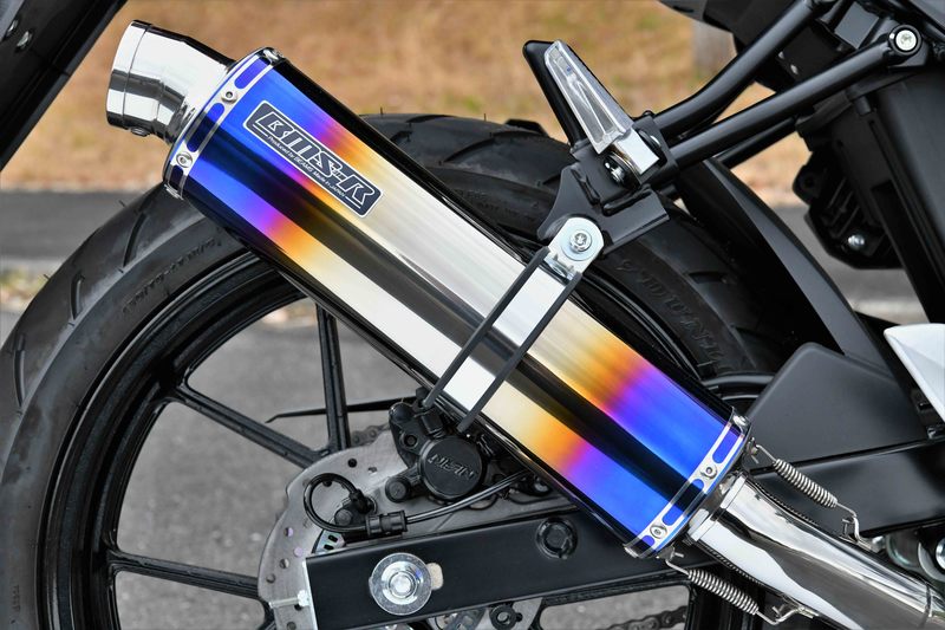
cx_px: 472
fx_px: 1837
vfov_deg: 19.4
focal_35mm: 70
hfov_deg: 28.8
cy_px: 315
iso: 3200
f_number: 9
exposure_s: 1/500
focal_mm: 70
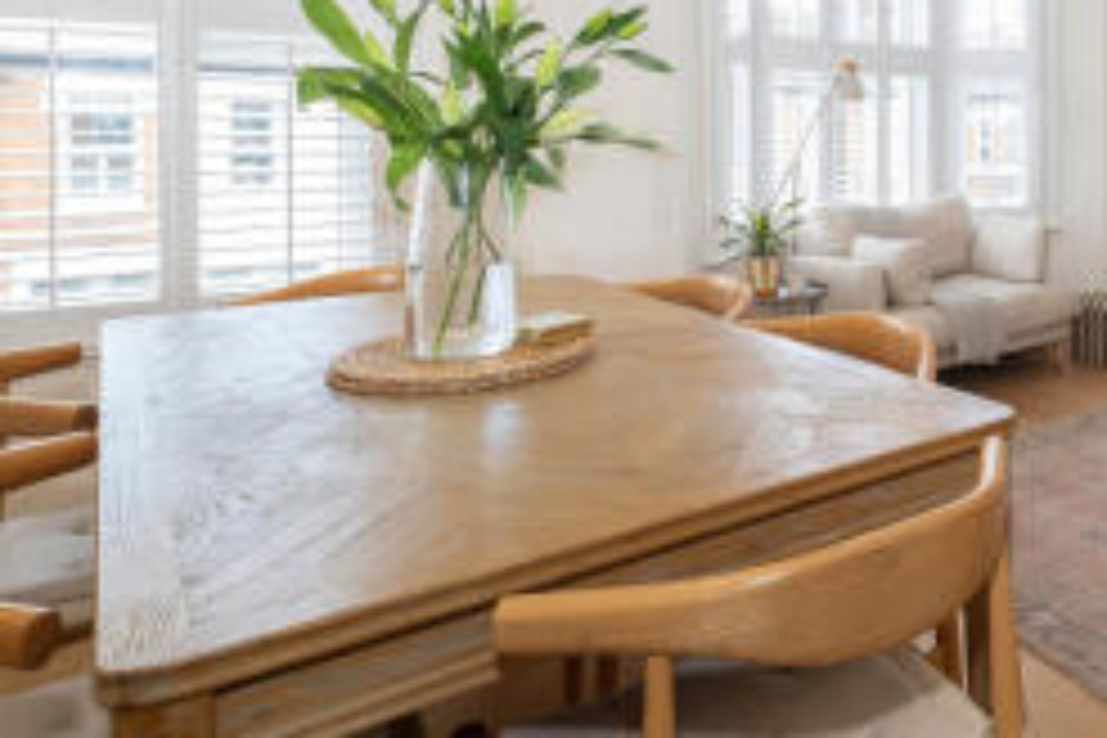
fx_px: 892
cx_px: 963
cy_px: 155
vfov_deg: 43.0
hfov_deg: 56.4
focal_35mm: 29
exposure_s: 1/50
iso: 320
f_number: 5.6
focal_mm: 10
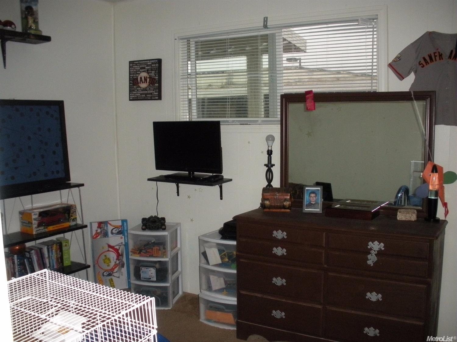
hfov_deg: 52.6
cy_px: 171
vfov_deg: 40.7
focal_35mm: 35
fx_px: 462
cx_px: 228
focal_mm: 6.3
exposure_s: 1/60
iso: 400
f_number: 3.5
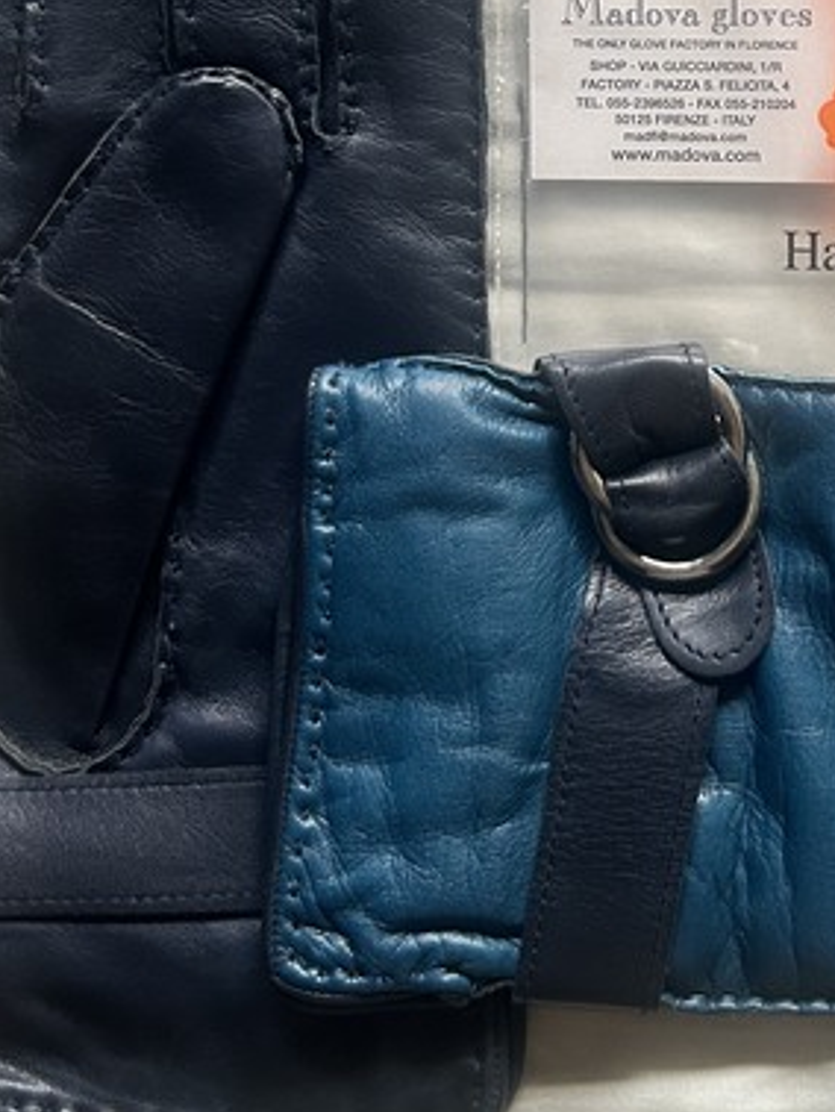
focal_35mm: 66
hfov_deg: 21.7
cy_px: 224
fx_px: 2120
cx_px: 773
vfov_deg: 28.7
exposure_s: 1/89
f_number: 1.5
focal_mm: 5.7
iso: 125
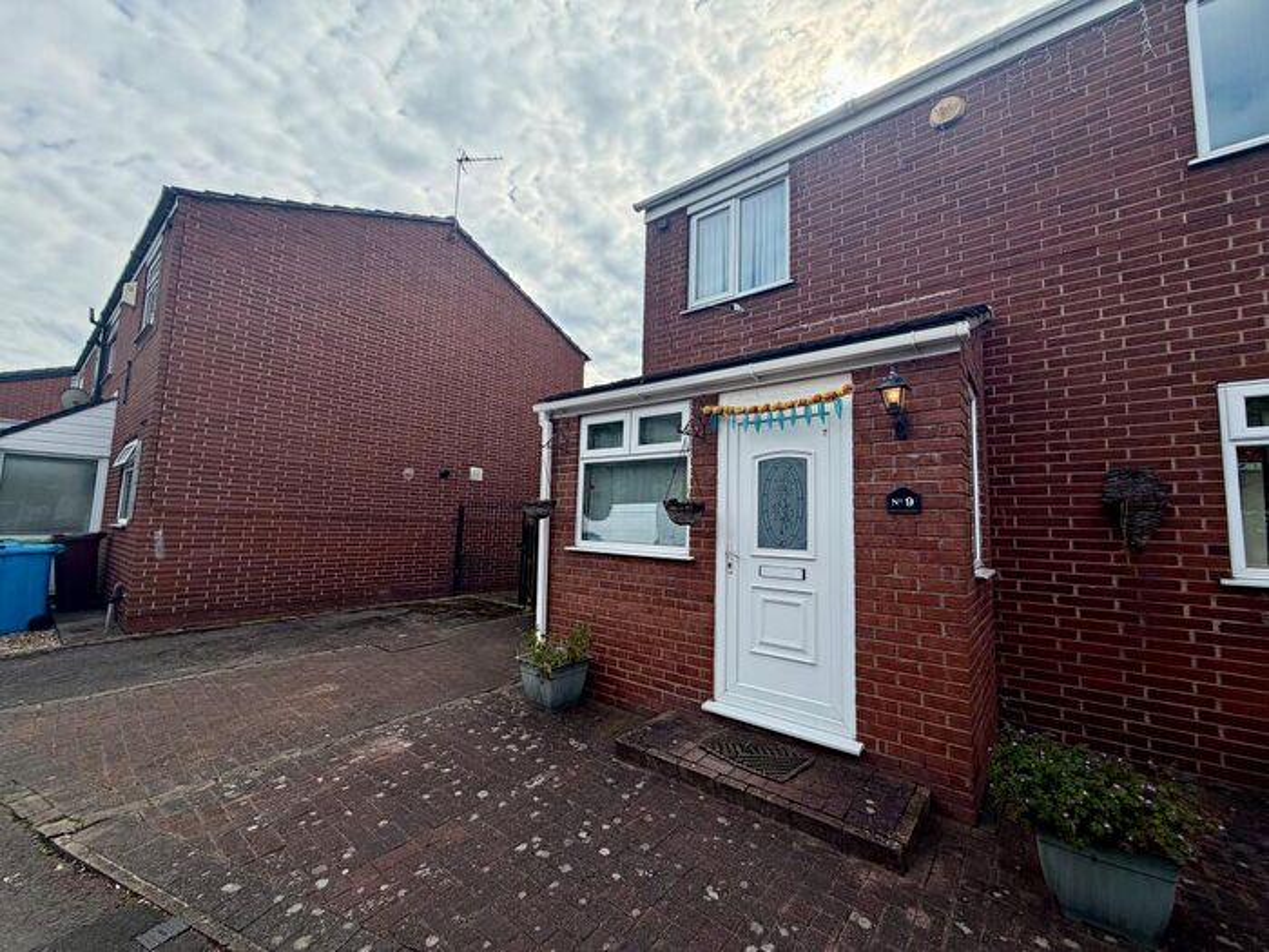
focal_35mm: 14
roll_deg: -1.8
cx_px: 634
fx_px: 513
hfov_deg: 102.1
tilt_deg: +5.9
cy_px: 476
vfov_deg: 85.7
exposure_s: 1/1033
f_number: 2.2
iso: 20
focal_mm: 2.22
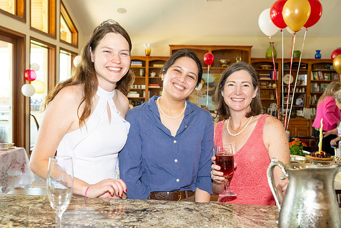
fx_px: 351
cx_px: 170
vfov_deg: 36.0
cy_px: 114
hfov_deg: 51.9
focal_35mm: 37
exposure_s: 1/125
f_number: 5.6
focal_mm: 37
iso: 800
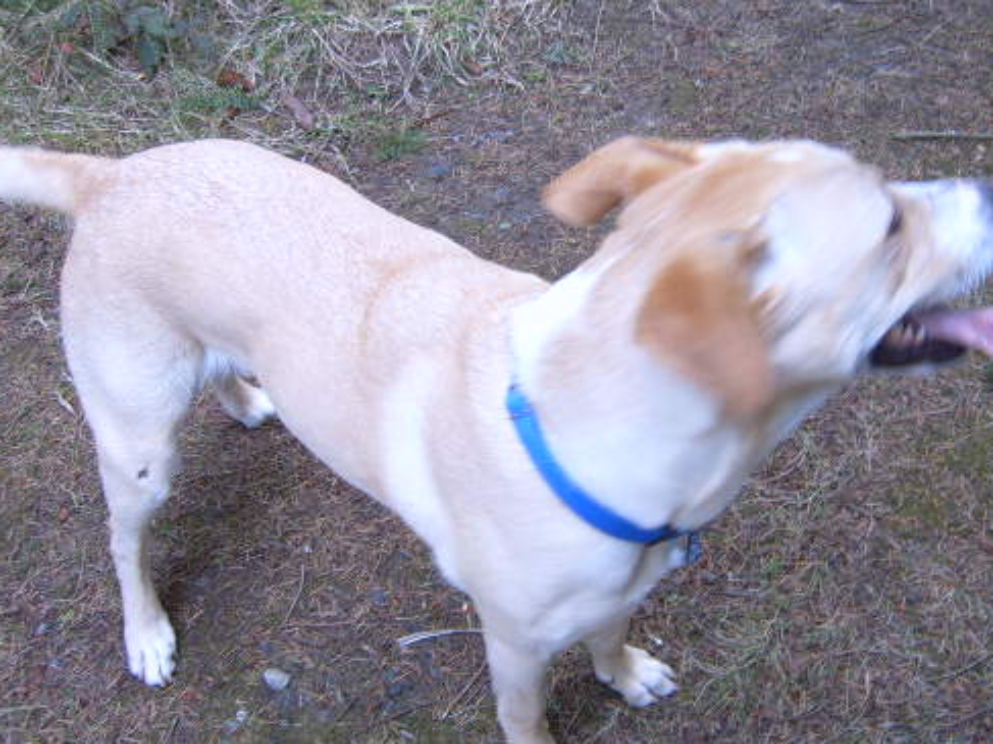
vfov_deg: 31.5
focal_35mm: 46
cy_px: 373
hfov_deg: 41.1
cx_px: 595
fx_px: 1319
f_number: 2.8
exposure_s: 1/30
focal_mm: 5.8
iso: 72
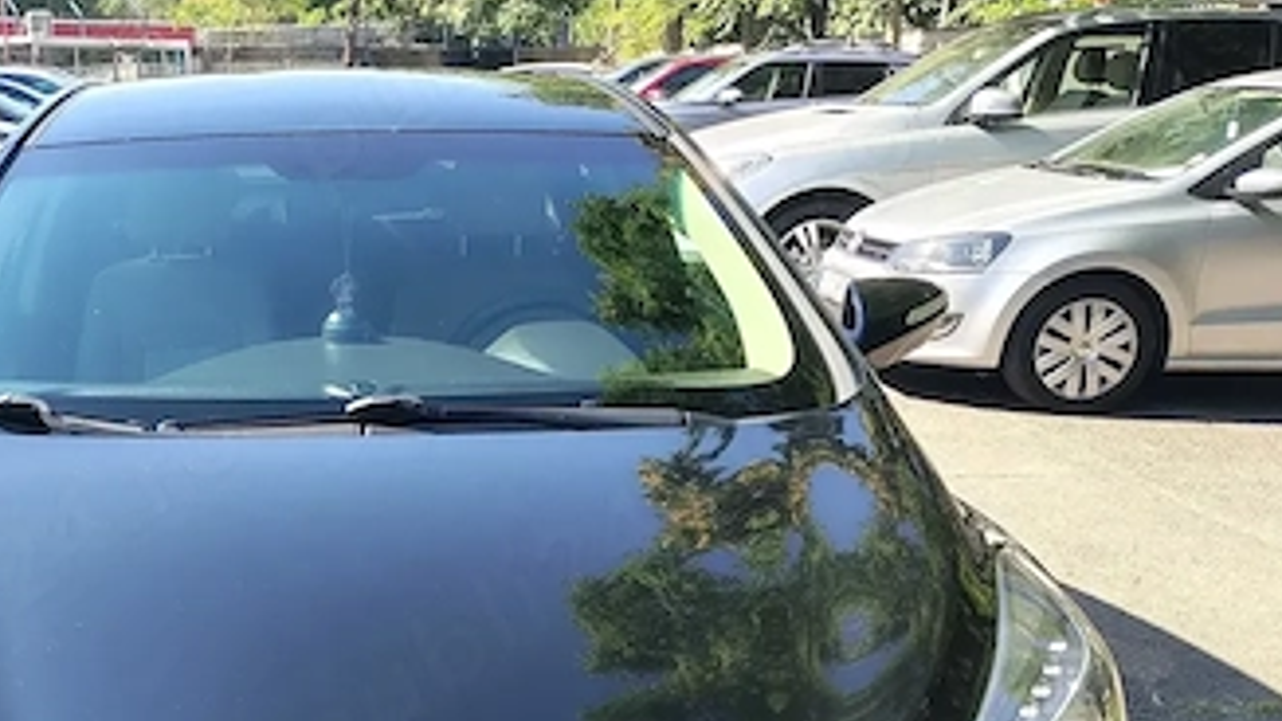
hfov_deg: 41.1
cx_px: 263
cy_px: 635
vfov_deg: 24.3
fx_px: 1632
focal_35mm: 48
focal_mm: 5.56
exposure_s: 1/317
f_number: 1.8
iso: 100
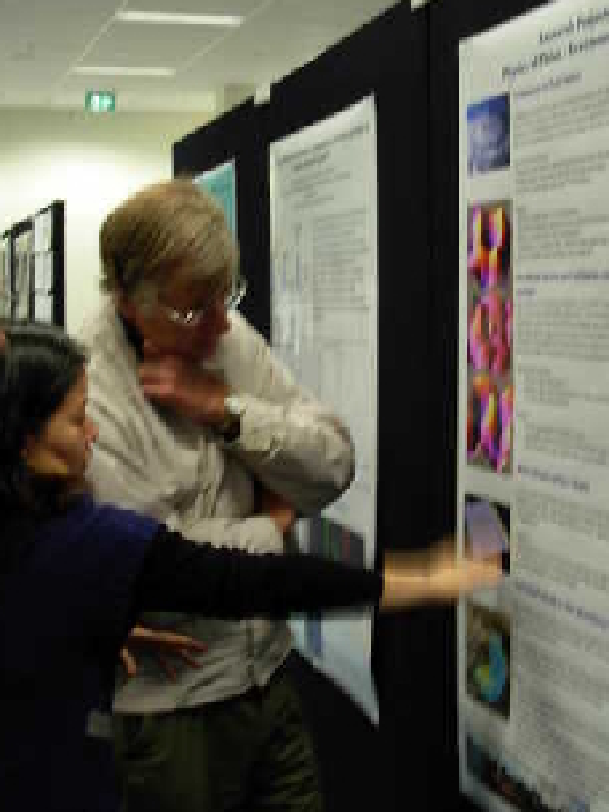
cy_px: 337
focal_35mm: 60
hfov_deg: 24.4
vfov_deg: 32.1
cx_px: 313
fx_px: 1407
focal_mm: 6.3
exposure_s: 1/7.5
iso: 79
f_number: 2.9
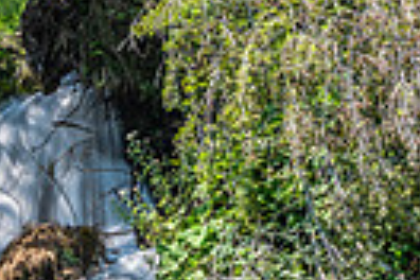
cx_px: -496
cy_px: 476
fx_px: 2555
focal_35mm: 219
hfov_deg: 8.7
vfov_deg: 6.2
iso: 100
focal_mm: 50
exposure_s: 1/6
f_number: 14
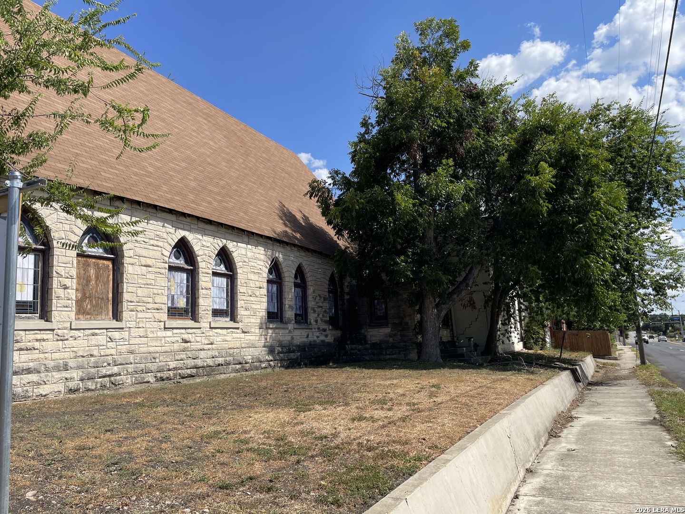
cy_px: 257
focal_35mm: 26
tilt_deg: +9.3
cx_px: 342
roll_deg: +3.5
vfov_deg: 53.1
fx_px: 515
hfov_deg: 67.3
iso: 32
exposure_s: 1/3300
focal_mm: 4.2
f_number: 1.6
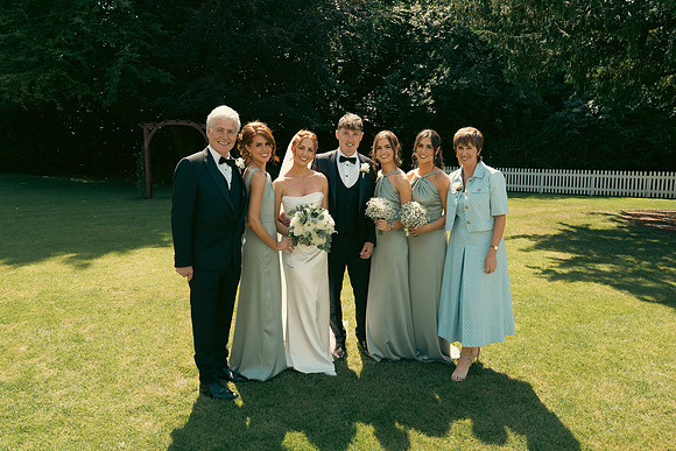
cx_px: 338
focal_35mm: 30
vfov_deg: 43.6
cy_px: 226
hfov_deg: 61.9
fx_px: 563
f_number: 7.1
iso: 640
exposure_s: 1/640
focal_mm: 30
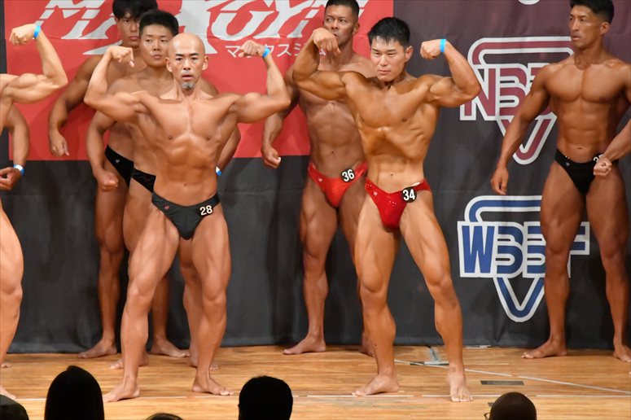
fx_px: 5256
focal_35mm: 300
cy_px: 210
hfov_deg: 6.9
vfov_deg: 4.6
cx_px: 316
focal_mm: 200
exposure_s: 1/400
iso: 14400
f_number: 5.6
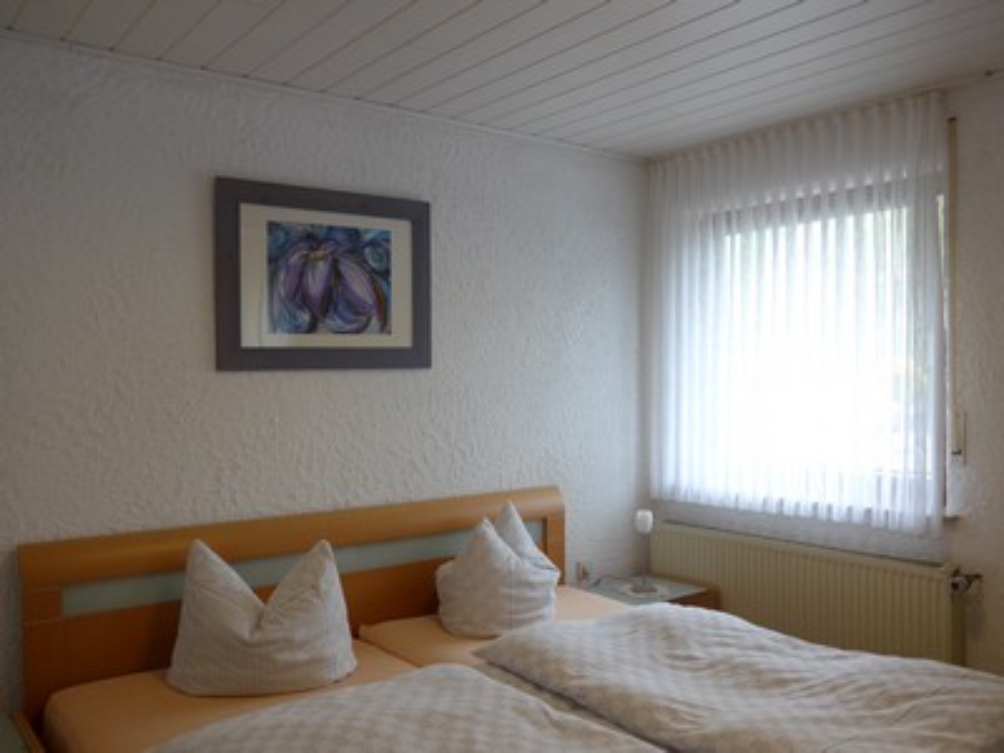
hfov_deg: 61.7
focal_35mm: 29
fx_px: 841
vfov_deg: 48.2
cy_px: 376
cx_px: 502
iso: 80
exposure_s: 1/60
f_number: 2
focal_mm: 6
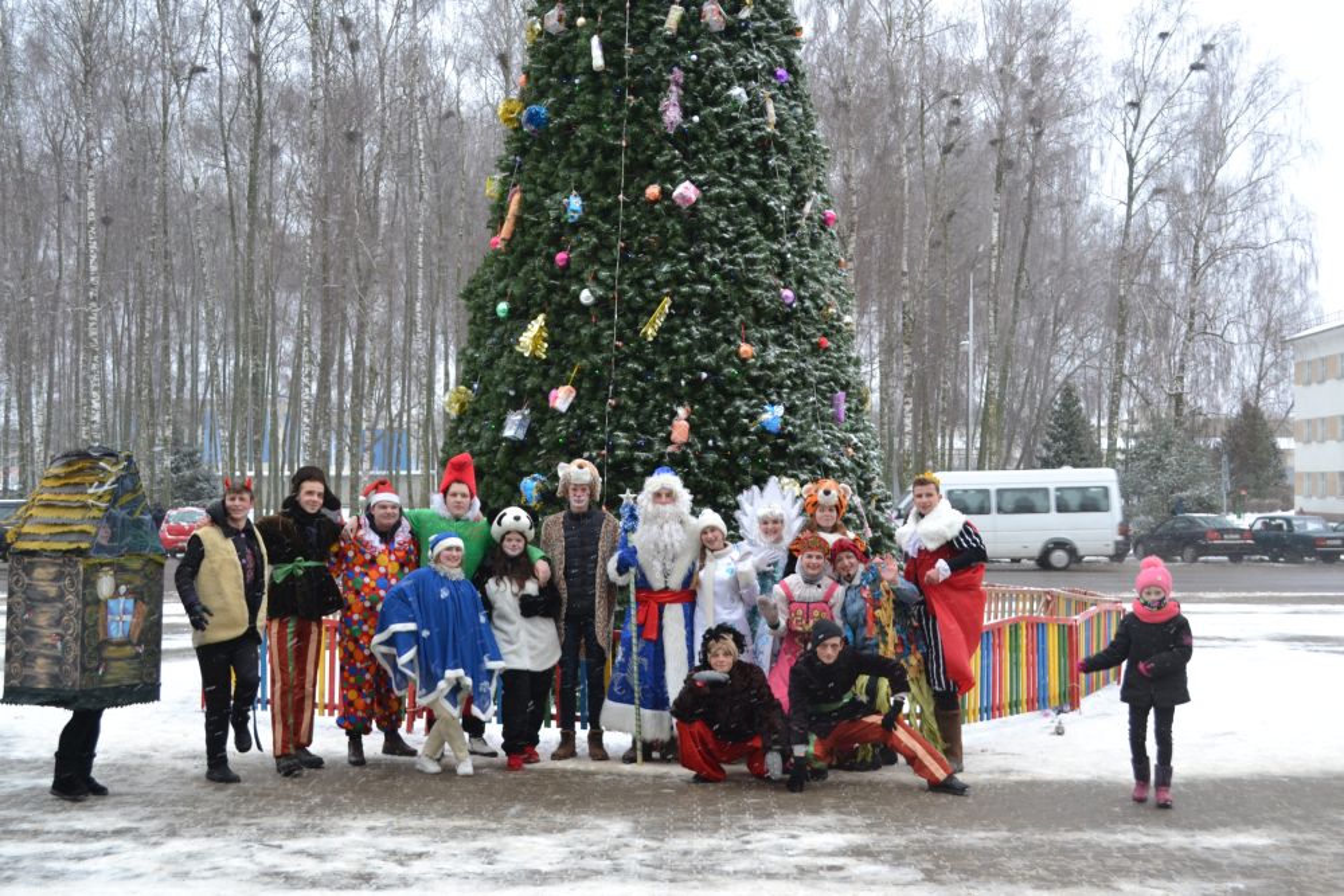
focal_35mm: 42
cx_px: 672
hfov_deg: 46.4
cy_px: 448
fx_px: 1568
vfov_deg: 31.9
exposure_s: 1/125
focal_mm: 28
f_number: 5.6
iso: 400
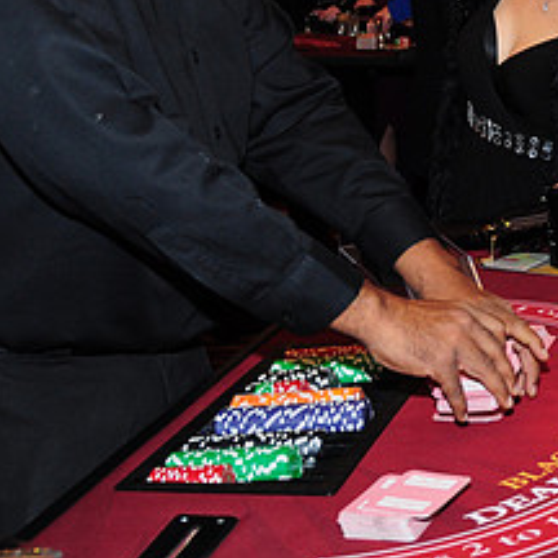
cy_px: 115
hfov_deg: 19.4
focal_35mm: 82
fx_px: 1495
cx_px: 741
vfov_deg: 20.9
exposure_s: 1/60
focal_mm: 24
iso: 800
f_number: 4
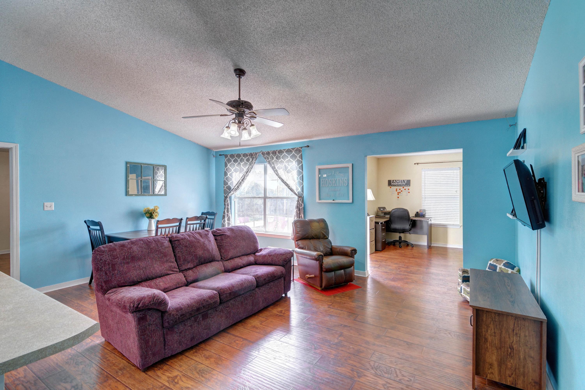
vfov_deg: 73.7
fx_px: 260
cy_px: 195
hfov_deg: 96.7
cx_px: 292
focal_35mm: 16
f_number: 8
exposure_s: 1/60
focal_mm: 11
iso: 400
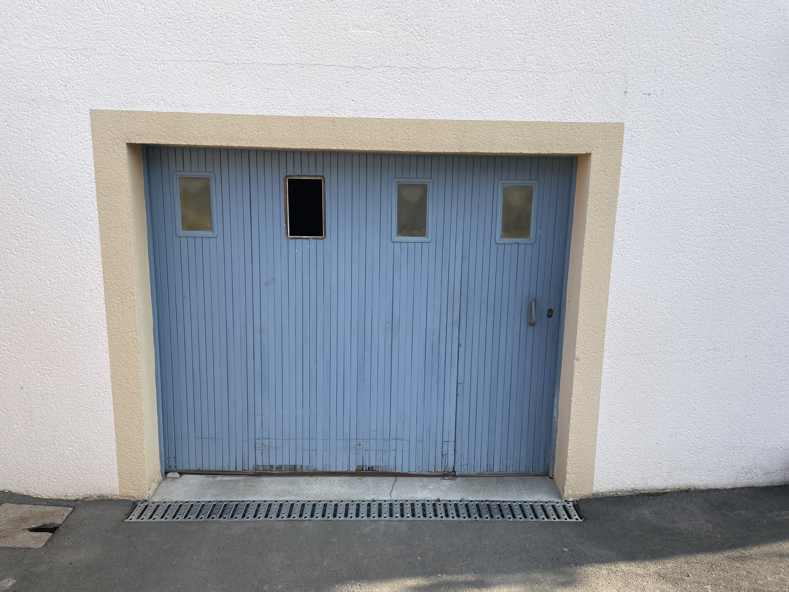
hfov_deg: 67.3
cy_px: 296
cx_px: 394
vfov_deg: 53.1
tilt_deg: -11.2
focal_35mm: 26
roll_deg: -0.6
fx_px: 593
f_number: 1.6
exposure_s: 1/1014
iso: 32
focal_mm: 4.2
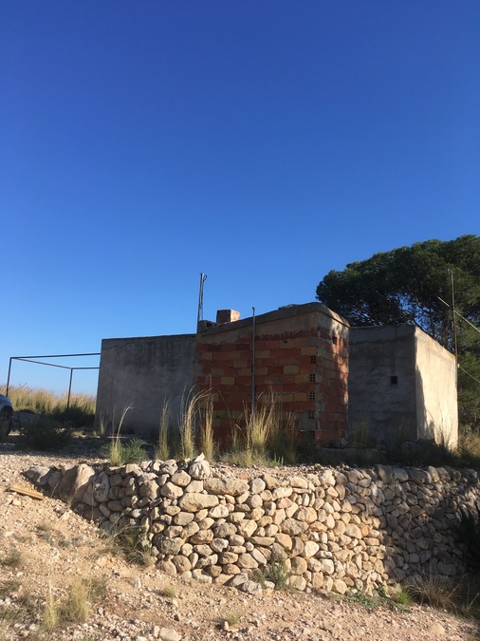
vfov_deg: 61.7
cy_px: 320
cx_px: 240
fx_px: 536
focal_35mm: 29
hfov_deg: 48.2
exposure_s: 1/1399
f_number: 2.2
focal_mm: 4.15
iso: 25
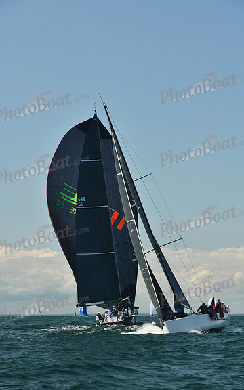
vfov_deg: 18.4
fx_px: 1202
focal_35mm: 113
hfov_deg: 11.6
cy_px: 194
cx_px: 124
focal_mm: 110
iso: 320
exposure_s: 1/640
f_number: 7.1
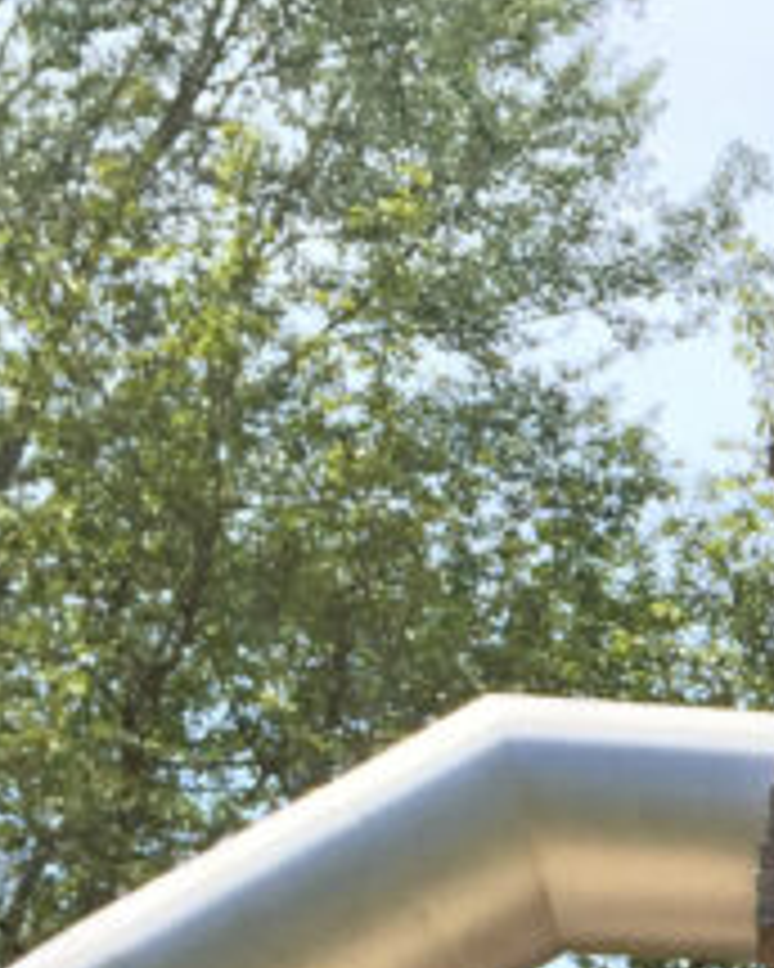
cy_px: 1360
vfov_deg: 13.6
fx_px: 3866
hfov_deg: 10.2
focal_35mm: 135
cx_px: 1719
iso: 32
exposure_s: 1/1199
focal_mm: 4.15
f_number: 2.2
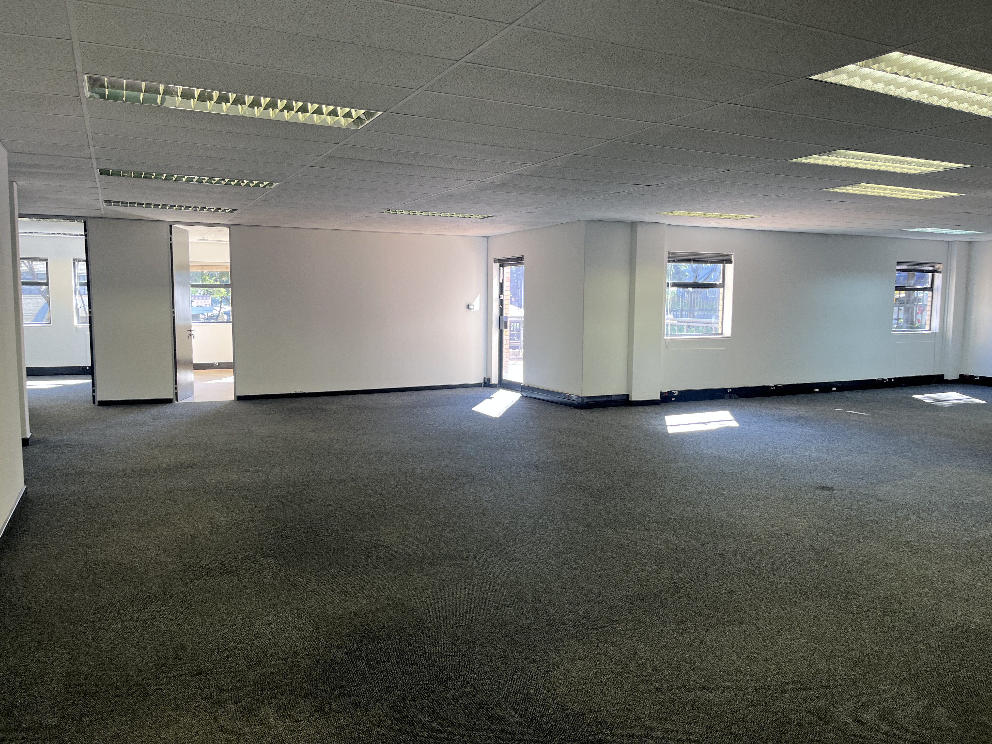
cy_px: 372
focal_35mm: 26
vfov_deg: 53.1
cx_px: 496
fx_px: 745
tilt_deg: -6.2
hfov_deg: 67.3
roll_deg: -0.7
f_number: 1.6
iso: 80
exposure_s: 1/100
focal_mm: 5.1
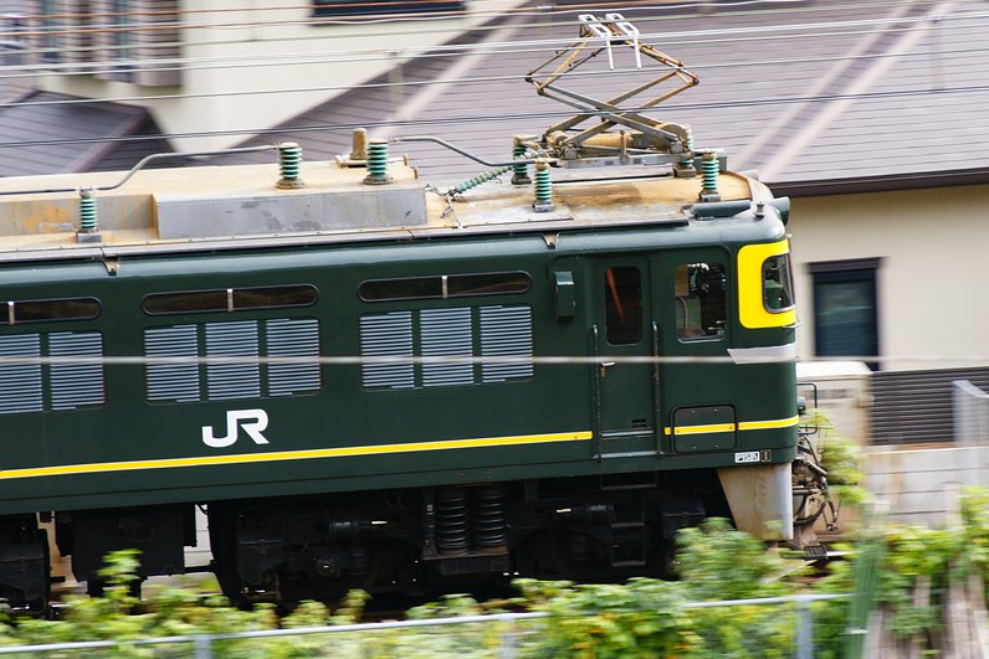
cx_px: 580
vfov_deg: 5.1
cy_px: 325
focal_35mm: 270
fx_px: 7418
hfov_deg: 7.6
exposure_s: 1/200
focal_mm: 140
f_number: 5.6
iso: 200
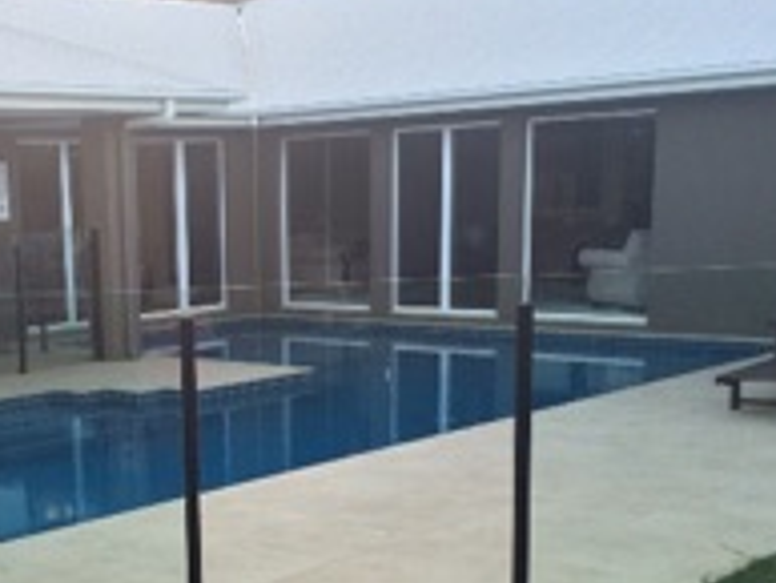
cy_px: 487
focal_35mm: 60
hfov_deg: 31.3
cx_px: 145
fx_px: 1346
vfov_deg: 24.0
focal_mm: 4.15
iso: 32
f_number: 2.2
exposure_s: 1/172
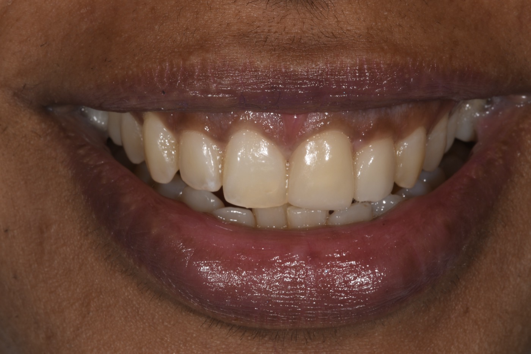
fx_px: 1873
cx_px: 266
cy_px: 177
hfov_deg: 16.1
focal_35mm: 127
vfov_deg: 10.8
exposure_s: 1/60
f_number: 36
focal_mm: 85
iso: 100
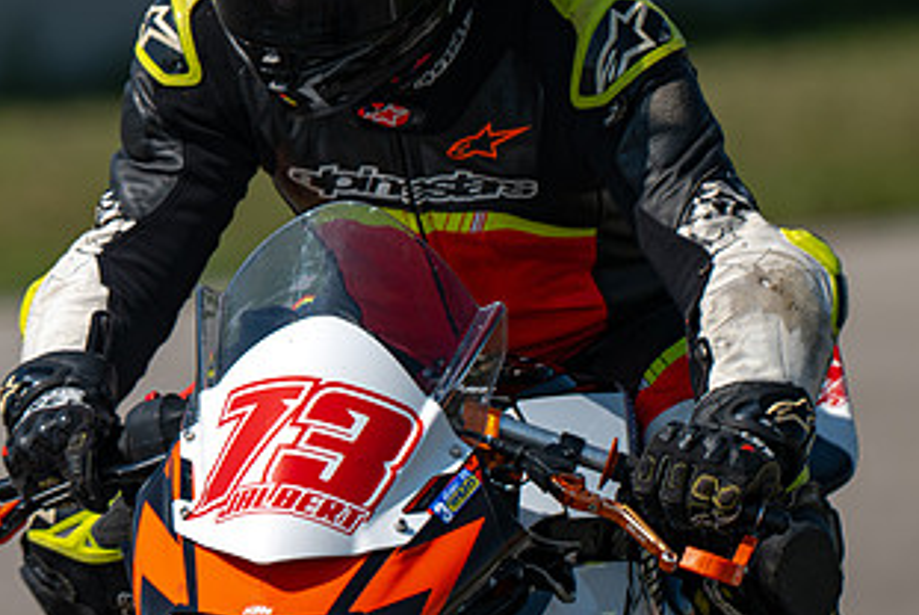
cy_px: 194
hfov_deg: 1.6
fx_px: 33906
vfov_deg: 1.0
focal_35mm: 1327
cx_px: 166
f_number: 6.3
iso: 140
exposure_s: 1/1250
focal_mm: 600
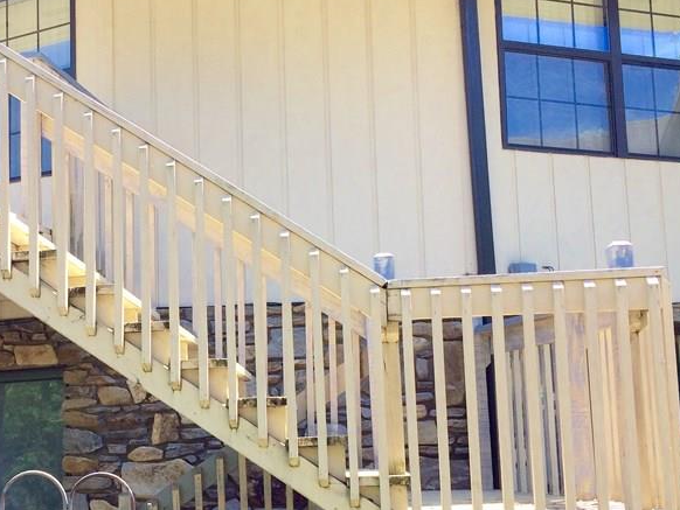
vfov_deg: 28.5
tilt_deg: +8.8
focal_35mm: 51
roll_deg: +1.1
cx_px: 192
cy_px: 326
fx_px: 1002
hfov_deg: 36.8
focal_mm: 4.15
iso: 32
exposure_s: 1/533
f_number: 2.2
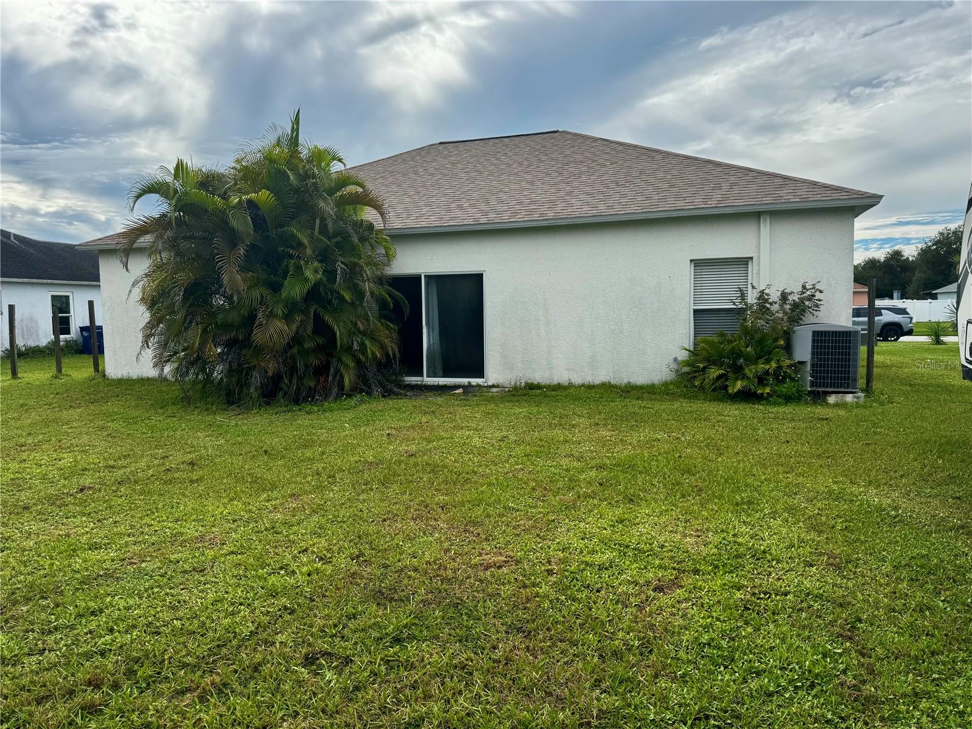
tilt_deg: -5.3
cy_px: 364
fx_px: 674
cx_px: 486
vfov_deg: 56.8
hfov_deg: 71.6
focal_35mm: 24
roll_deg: +1.0
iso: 80
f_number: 1.78
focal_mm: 6.76
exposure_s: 1/2959
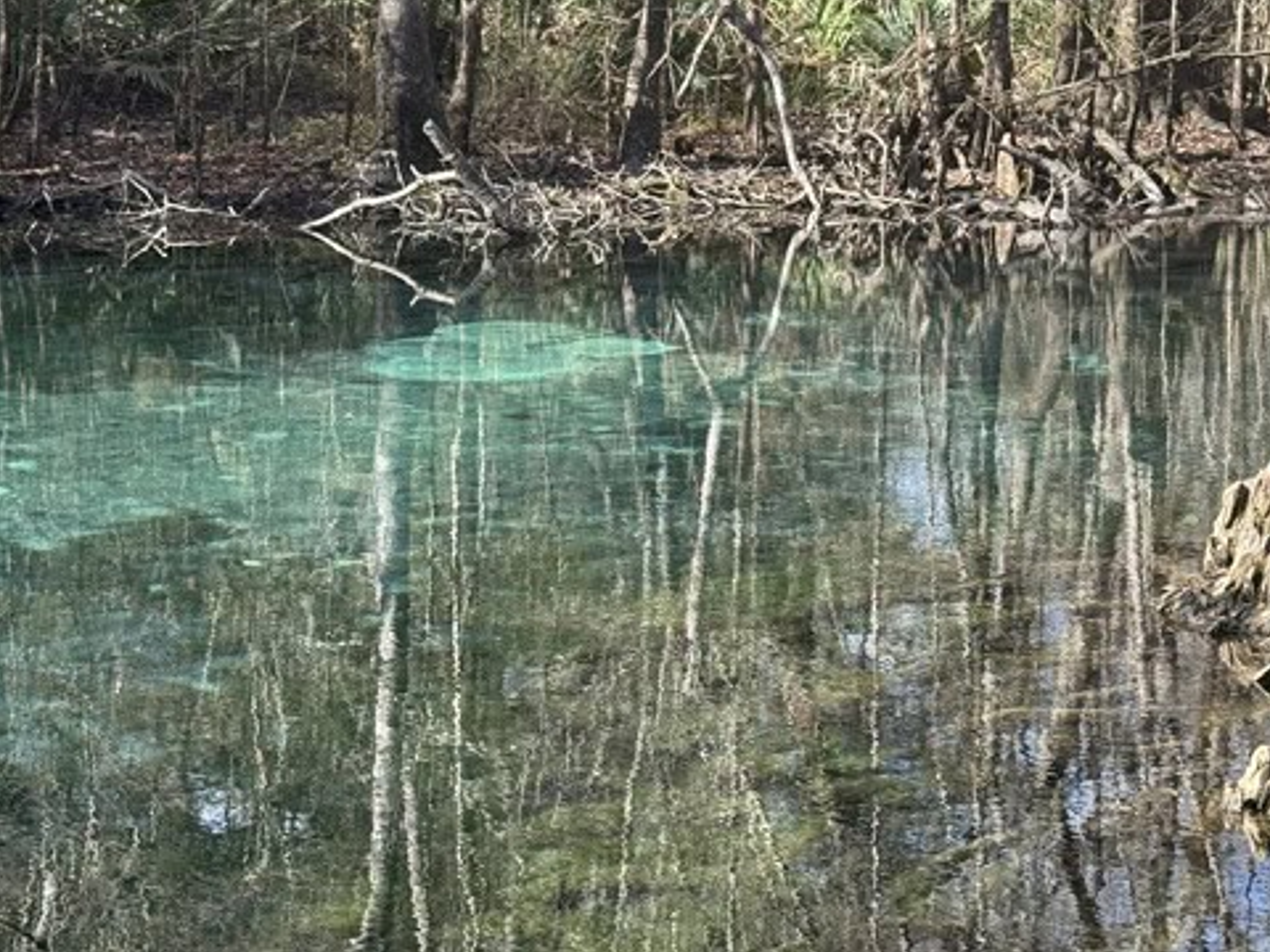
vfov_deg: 18.3
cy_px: 270
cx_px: 460
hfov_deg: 24.3
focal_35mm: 80
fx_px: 2935
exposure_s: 1/687
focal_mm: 6.8
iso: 64
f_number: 1.8
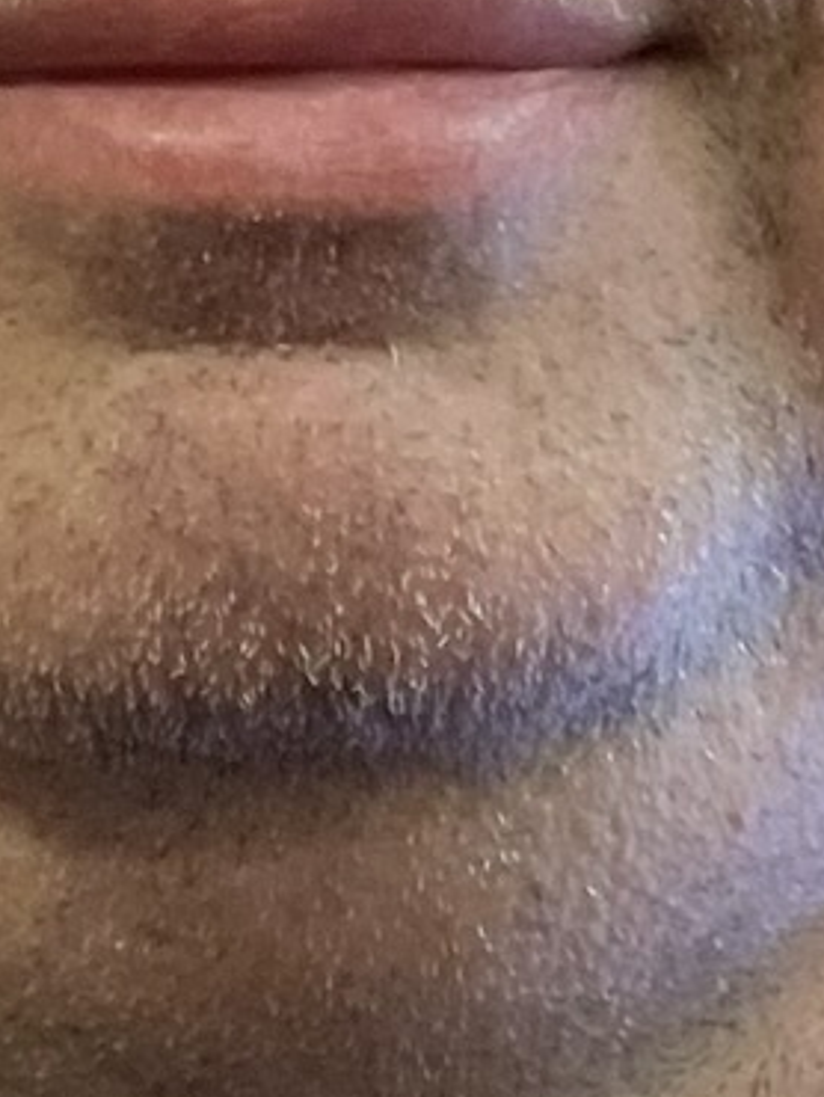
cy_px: 335
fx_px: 5263
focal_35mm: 166
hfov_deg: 8.9
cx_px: 160
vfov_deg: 11.9
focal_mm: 2.71
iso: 400
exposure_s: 1/25
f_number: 2.2
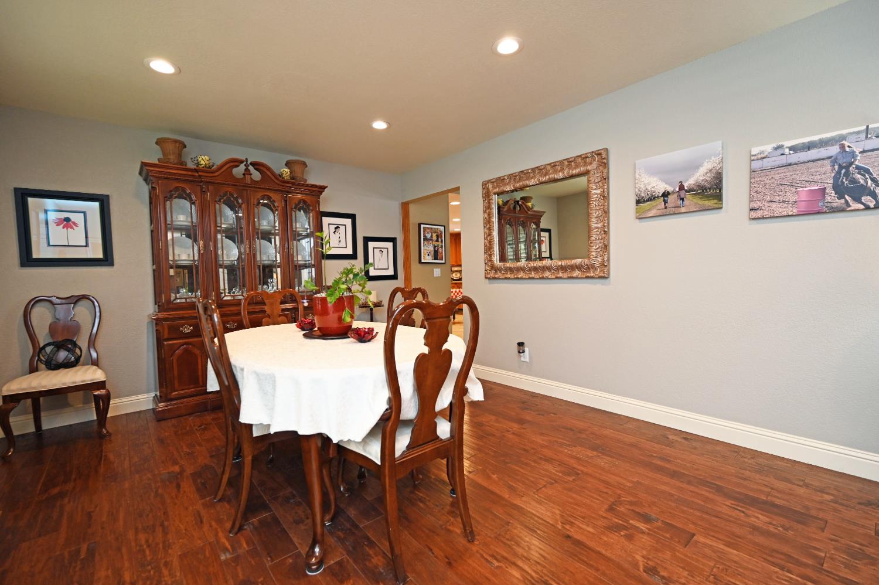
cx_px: 440
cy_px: 292
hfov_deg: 100.4
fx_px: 366
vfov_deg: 77.2
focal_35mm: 15
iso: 640
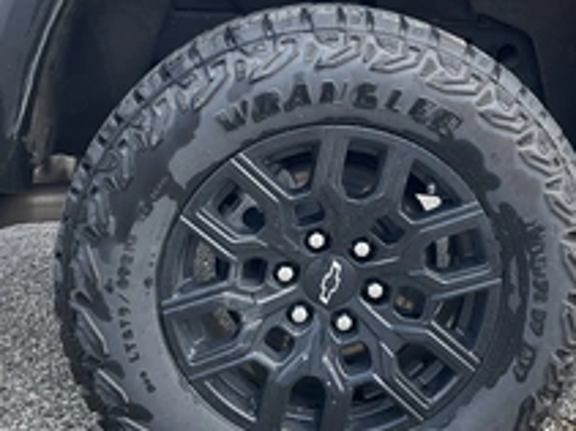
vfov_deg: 26.5
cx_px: 311
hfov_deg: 34.9
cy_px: 166
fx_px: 915
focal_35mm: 55
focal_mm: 3
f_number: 1.8
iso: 25
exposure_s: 1/365
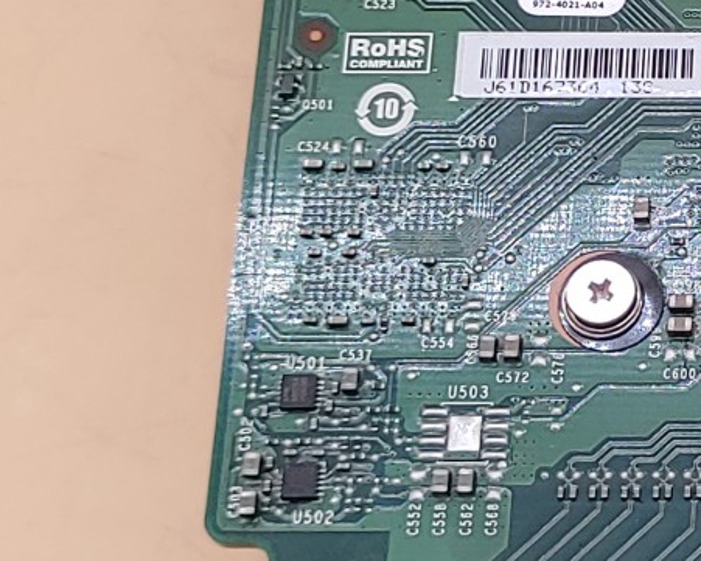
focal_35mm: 137
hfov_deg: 13.2
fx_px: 2843
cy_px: 221
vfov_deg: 11.3
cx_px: 1100
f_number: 1.8
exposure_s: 1/87
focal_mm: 4.36
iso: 50
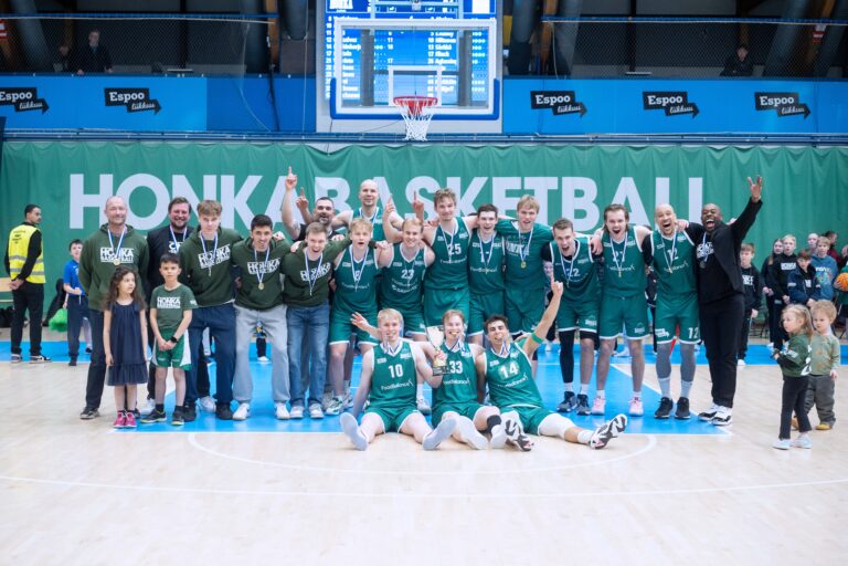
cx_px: 424
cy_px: 283
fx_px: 1295
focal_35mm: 55
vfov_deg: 24.6
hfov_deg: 36.2
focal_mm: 55
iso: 1000
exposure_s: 1/400
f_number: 4
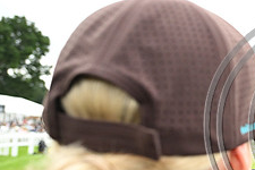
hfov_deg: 28.2
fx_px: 439
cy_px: 109
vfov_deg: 21.8
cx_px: 308
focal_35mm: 62
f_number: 4
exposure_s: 1/1600
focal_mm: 24
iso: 1600
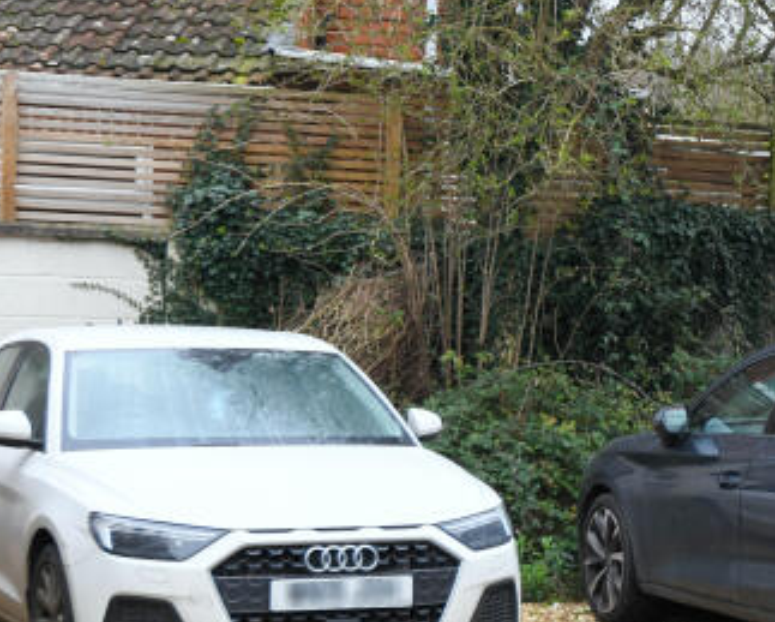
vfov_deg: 14.8
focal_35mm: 104
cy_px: 289
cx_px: 902
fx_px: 2388
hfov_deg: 17.7
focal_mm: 35
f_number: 6.3
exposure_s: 1/125
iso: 400
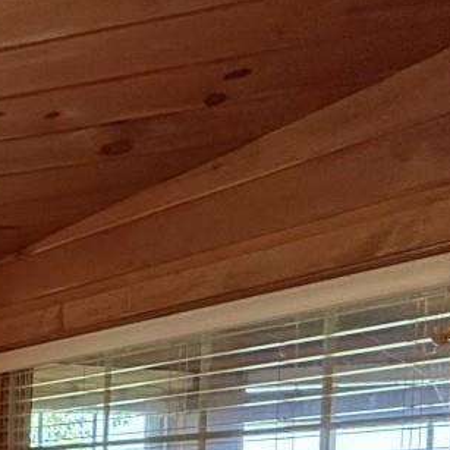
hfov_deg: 18.4
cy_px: 550
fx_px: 853
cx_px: -466
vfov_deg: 26.1
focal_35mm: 58
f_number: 2.2
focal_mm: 2.22
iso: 320
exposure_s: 1/60
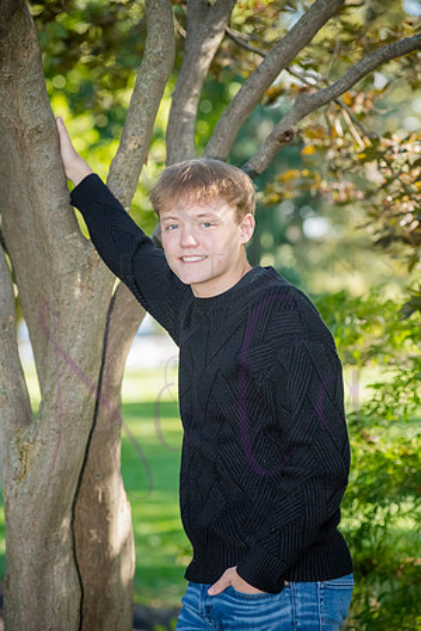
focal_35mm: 135
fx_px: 2368
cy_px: 316
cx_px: 210
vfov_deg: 15.2
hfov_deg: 10.2
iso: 800
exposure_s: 1/320
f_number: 5
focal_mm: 135
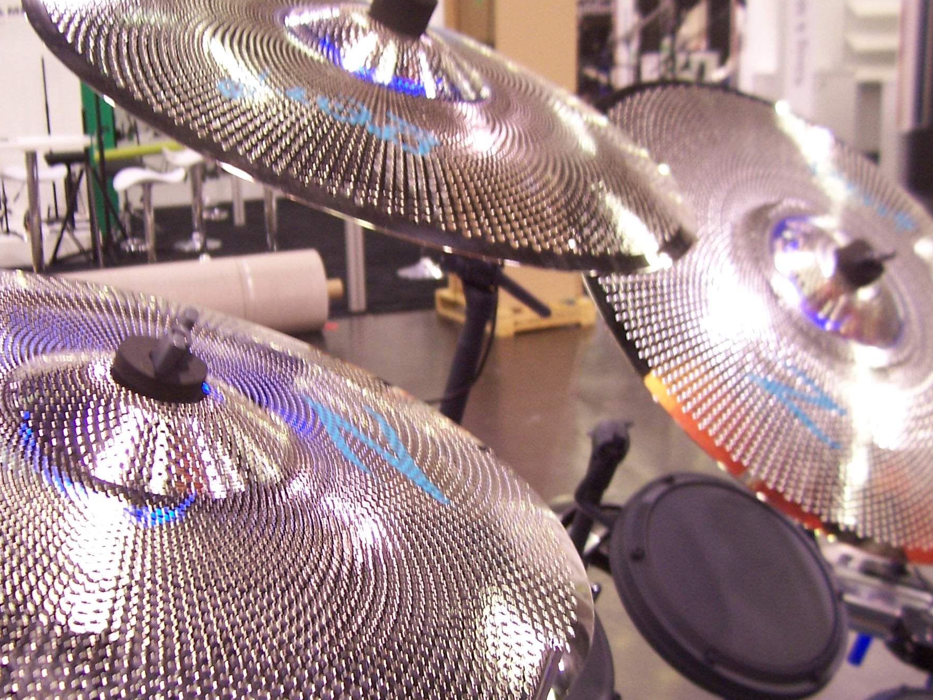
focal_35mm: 49
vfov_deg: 29.6
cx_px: 375
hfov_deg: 38.8
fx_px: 1321
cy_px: 426
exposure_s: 1/30
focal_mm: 5.6
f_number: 2.7
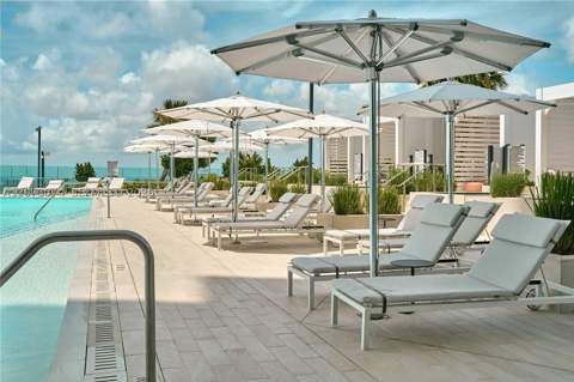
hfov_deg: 54.5
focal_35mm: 35
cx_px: 287
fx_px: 557
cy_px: 191
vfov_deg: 37.8
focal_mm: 35
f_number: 10
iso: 125
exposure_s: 1/640
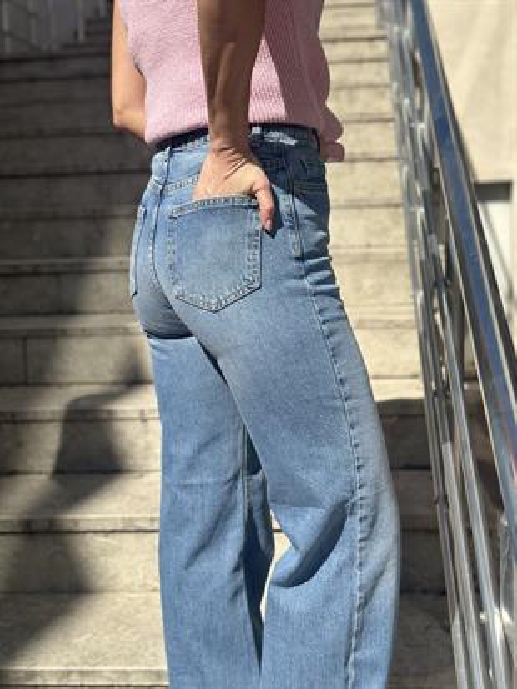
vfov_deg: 39.6
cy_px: 344
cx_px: 258
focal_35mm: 48
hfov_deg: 30.3
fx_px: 955
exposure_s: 1/8197
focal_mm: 6.86
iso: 100
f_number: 1.78
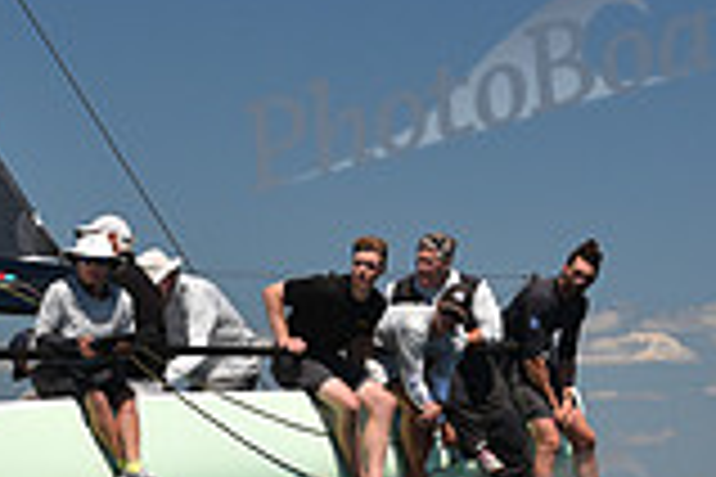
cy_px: 371
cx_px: 14
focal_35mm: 255
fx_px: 5071
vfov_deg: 5.4
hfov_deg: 8.0
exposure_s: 1/800
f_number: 5.6
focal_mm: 70
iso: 250
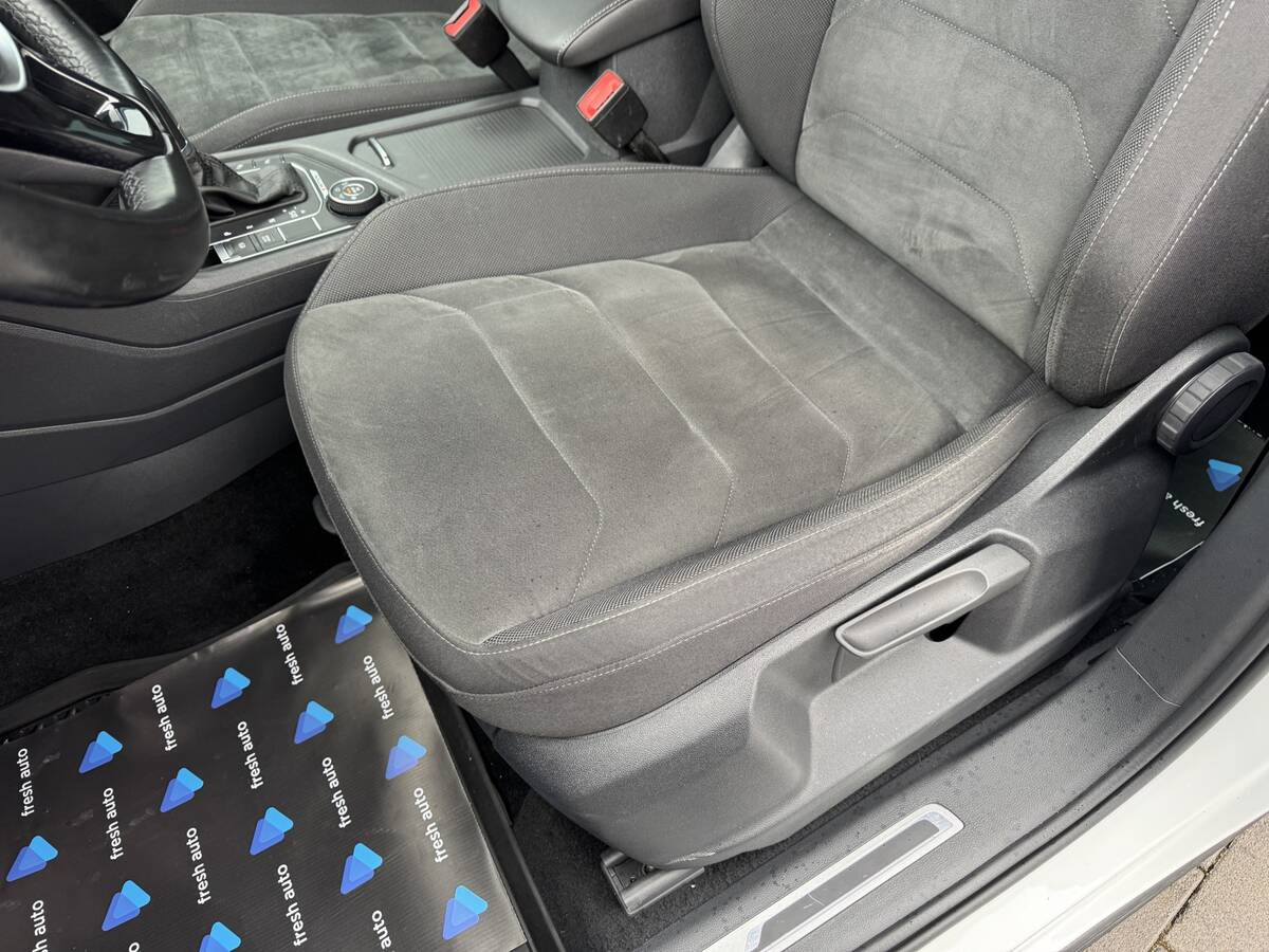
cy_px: 476
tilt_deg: -51.1
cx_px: 634
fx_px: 880
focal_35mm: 24
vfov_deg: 56.8
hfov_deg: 71.6
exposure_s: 1/82
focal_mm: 6.76
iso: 200
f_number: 1.78
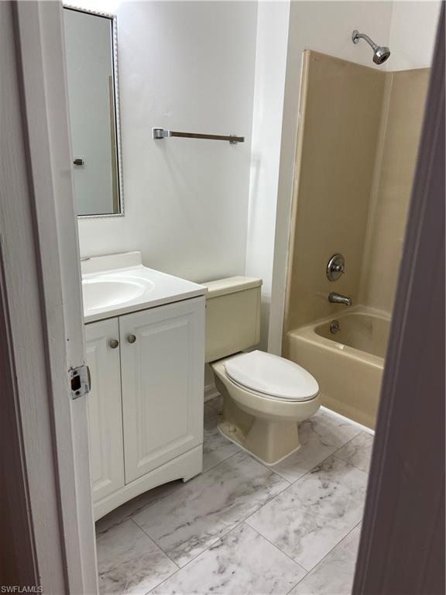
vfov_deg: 67.3
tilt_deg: -17.3
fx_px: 447
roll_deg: -2.0
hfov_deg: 53.1
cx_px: 223
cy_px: 298
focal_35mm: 26
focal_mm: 4.25
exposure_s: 1/120
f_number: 1.8
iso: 64
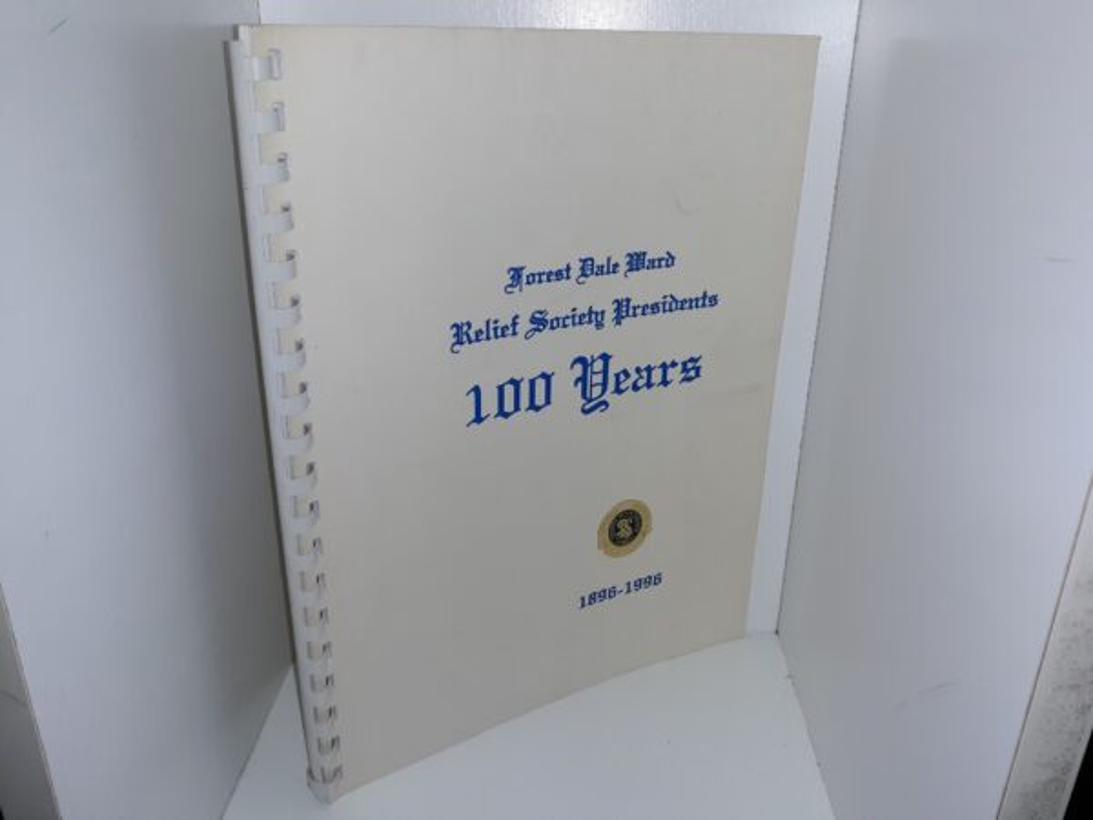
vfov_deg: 49.7
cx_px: 546
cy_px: 410
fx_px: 884
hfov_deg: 63.4
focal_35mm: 28
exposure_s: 1/183
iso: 40
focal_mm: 3.7
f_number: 1.7
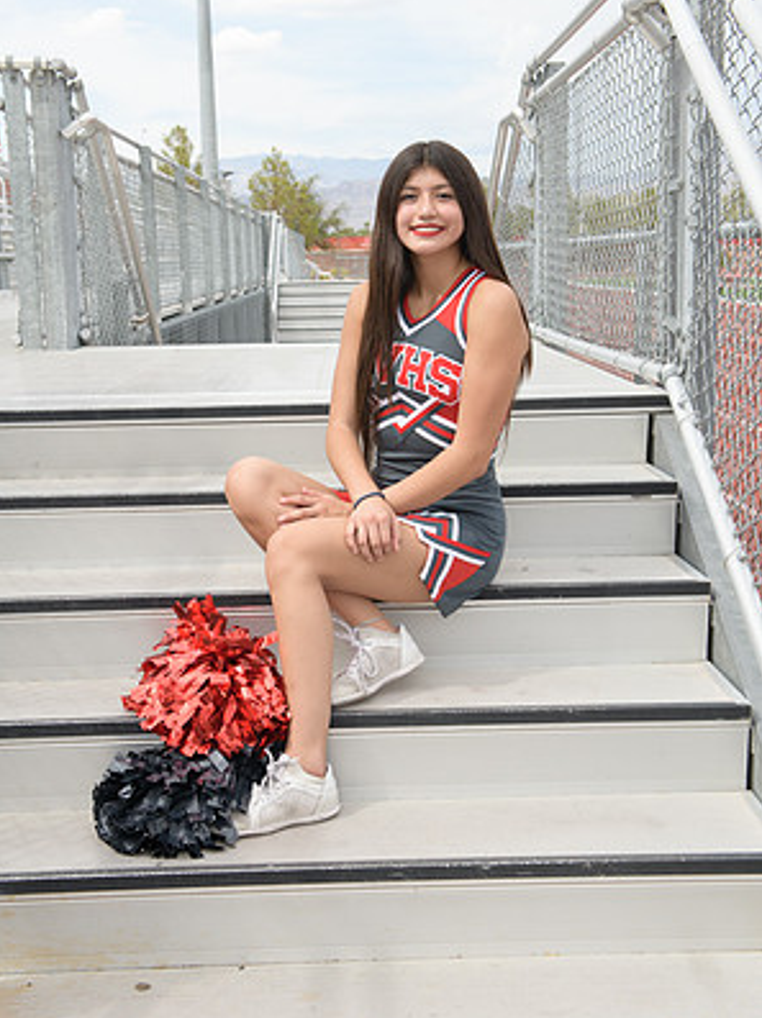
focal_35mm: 48
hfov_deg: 30.2
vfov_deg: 39.7
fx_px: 1411
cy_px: 495
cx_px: 380
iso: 800
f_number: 5.6
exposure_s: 1/1250
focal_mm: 44
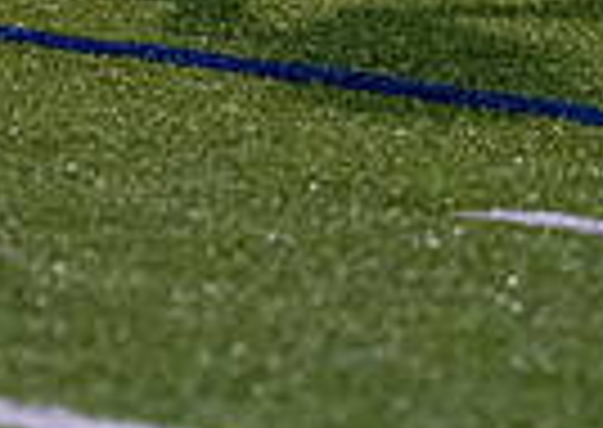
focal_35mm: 1120
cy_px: -557
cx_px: -761
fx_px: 19133
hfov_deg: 1.8
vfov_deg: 1.3
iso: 1600
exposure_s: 1/1250
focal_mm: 135
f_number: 1.8
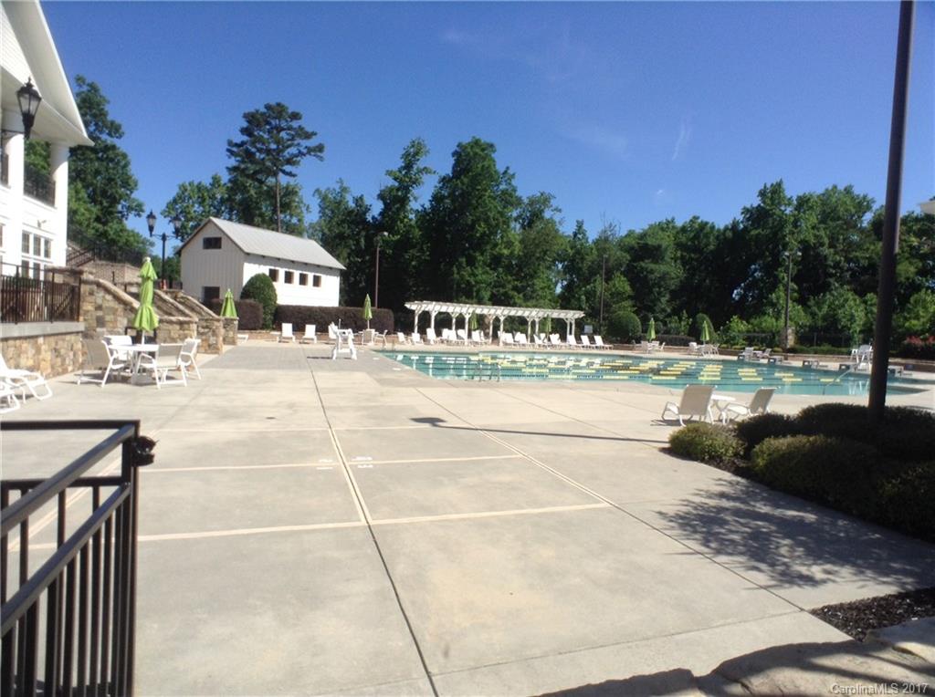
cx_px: 468
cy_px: 348
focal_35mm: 33
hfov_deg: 55.4
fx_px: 890
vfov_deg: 42.8
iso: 25
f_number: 2.4
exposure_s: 1/1136
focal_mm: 3.3
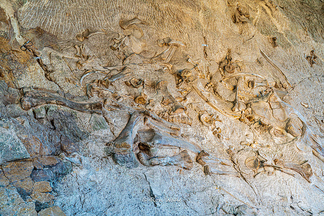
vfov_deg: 28.7
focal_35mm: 47
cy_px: 108
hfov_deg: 41.9
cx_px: 162
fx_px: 423
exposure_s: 1/160
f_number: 4
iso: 640
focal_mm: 47
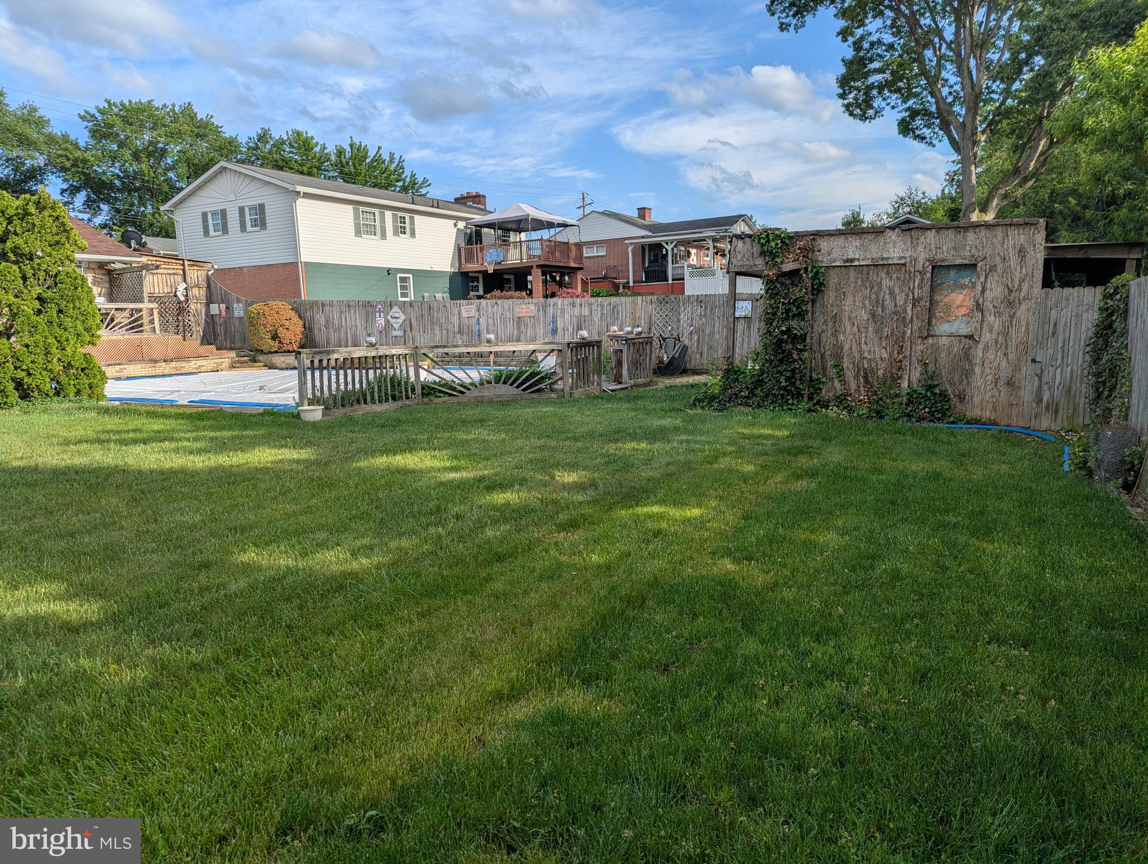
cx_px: 574
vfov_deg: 56.9
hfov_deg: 71.5
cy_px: 432
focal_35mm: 24
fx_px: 797
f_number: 1.85
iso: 47
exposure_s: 1/1742
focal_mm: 6.81
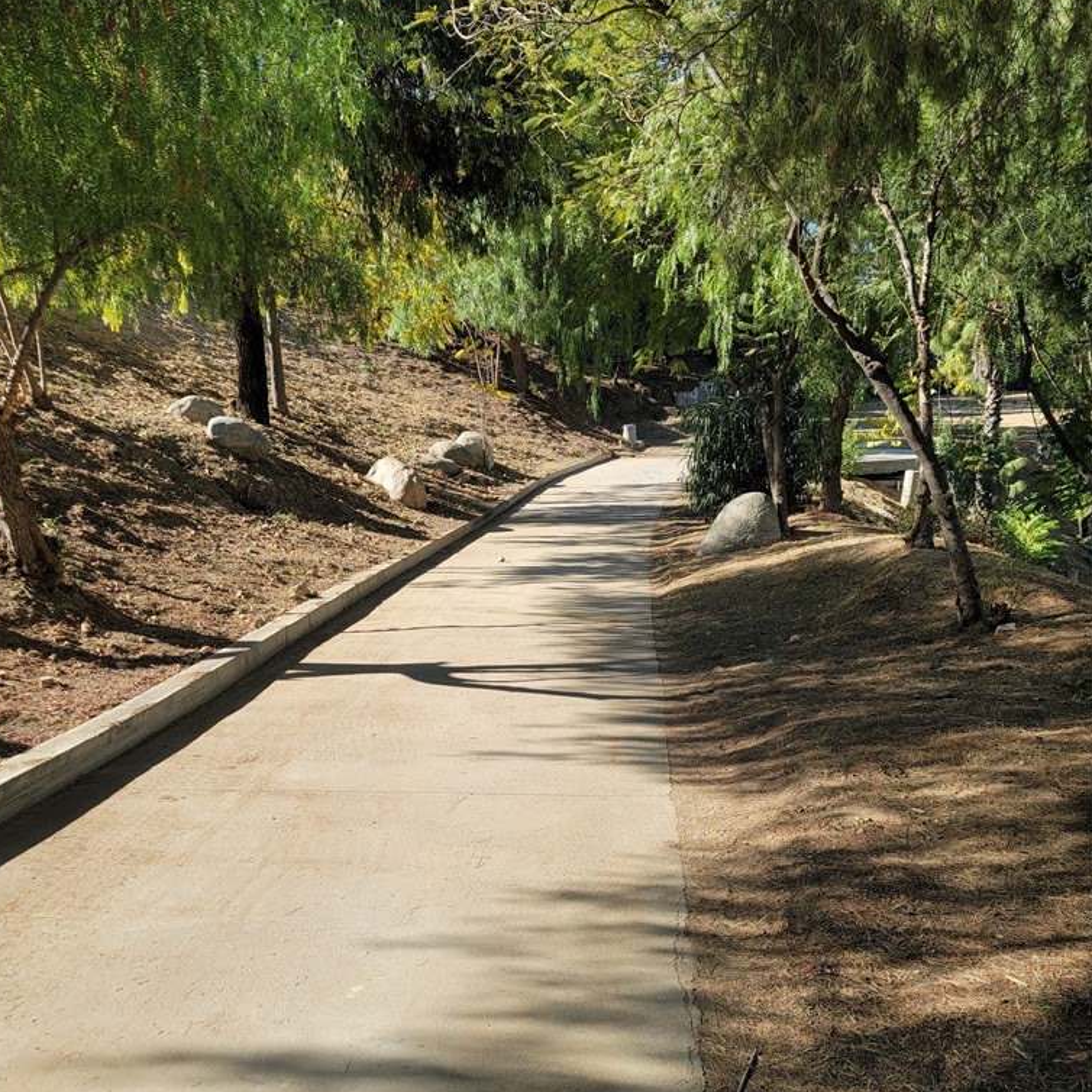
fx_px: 1071
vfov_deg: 53.7
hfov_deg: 54.0
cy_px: 656
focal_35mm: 30
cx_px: 540
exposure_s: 1/525
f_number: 1.8
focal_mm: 7
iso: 20
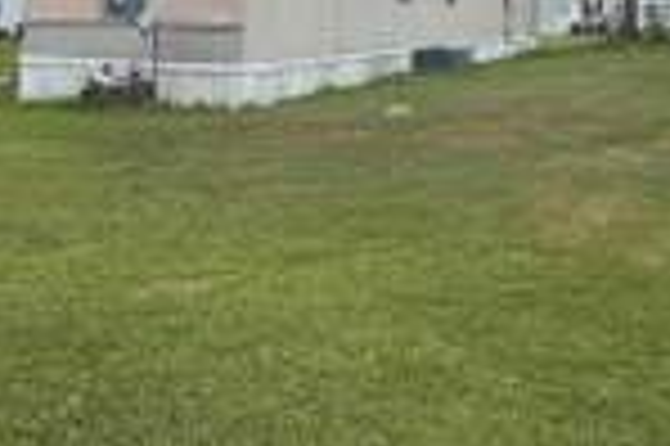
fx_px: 874
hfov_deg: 41.8
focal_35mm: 47
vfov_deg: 27.1
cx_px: 283
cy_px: 5
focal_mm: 2.22
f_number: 2.2
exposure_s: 1/1449
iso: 40
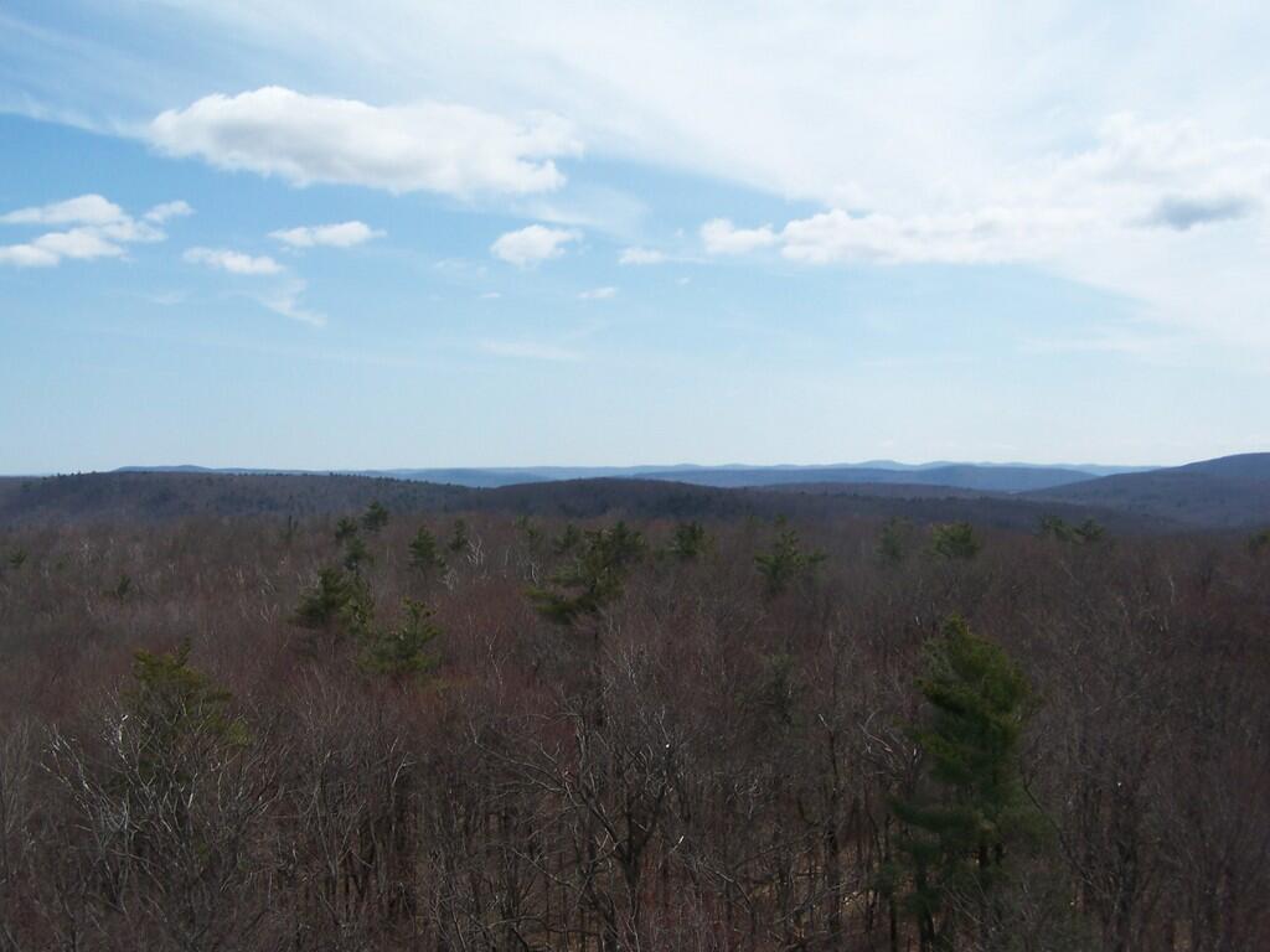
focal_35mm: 38
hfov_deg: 49.0
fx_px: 1394
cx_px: 635
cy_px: 476
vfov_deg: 37.7
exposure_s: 1/1000
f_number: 4
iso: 80
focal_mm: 6.3
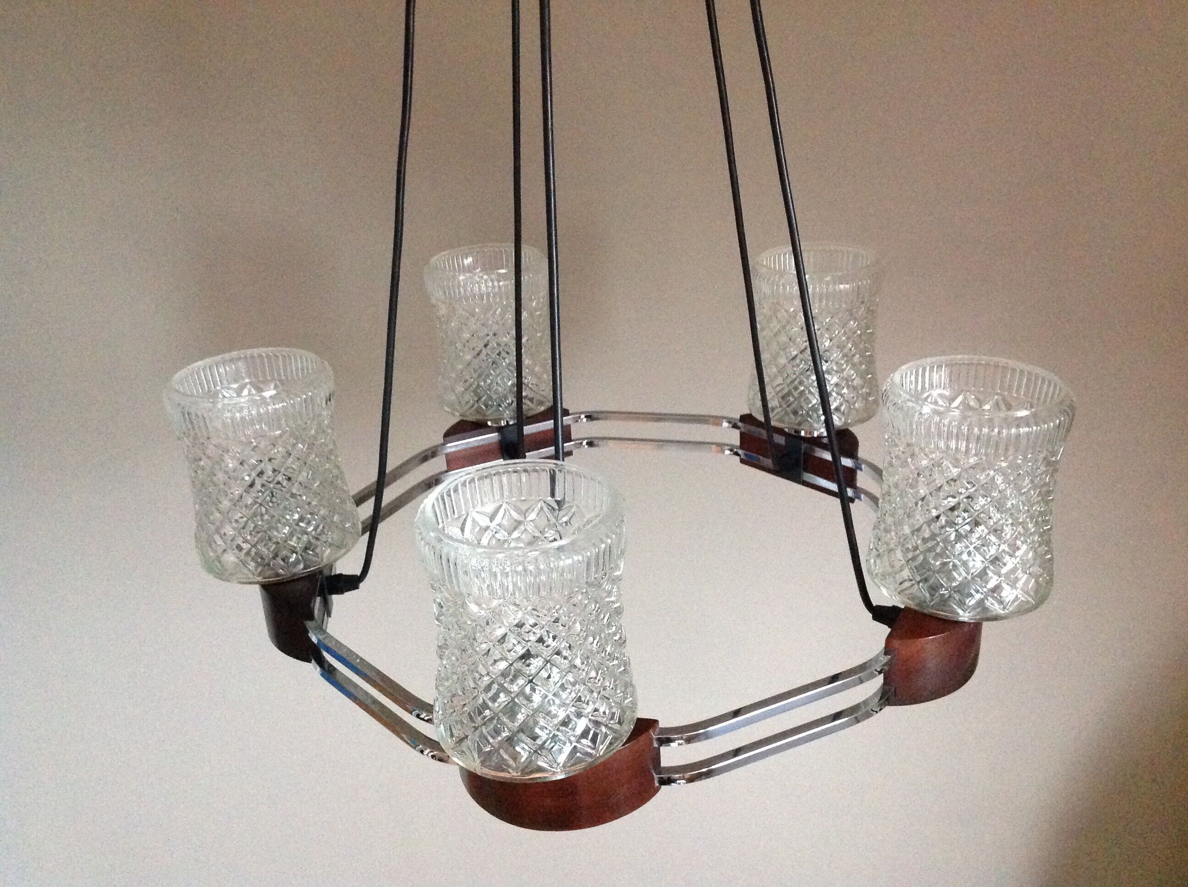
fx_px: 1199
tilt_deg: -26.1
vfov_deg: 40.6
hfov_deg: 52.7
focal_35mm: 35
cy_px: 444
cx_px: 594
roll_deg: +4.1
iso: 640
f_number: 2.4
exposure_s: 1/15
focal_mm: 4.28
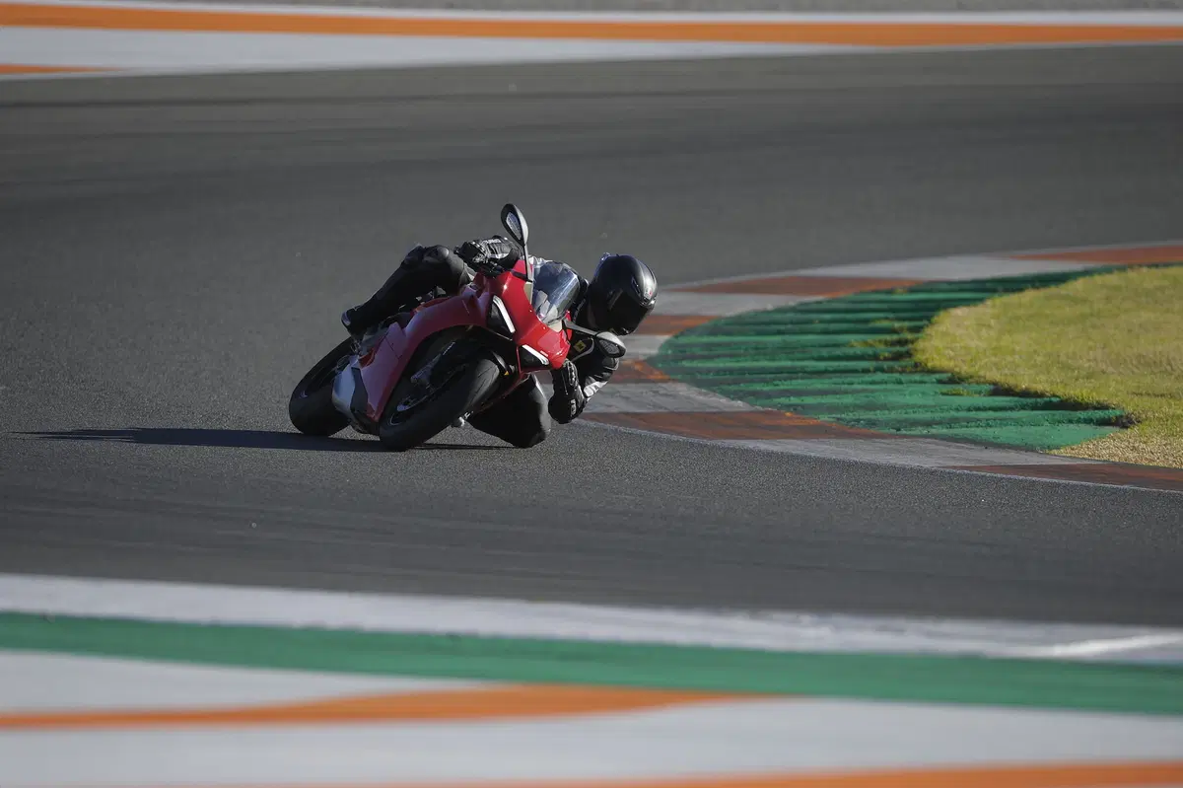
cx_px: 592
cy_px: 394
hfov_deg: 5.2
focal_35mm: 400
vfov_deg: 3.4
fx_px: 13138
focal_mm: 400
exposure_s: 1/2000
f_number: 4
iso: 200
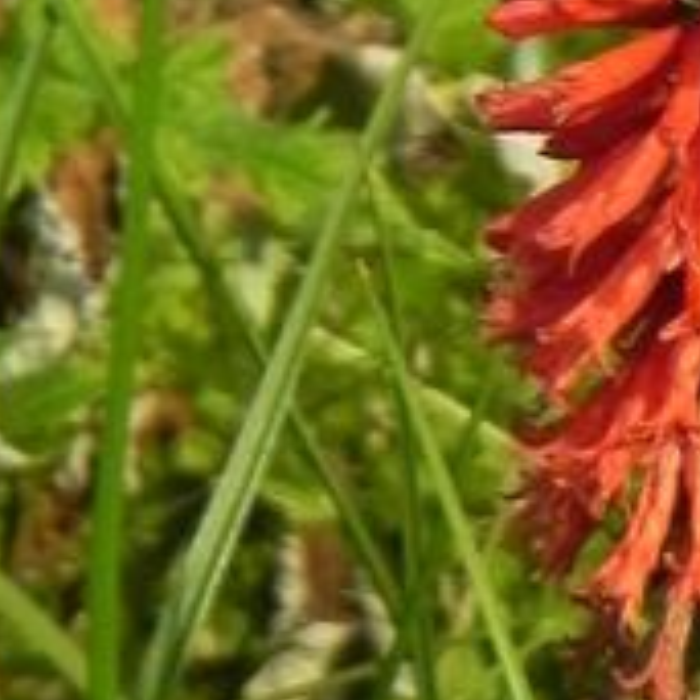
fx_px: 12194
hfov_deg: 3.3
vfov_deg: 3.3
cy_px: 1240
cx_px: 978
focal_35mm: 533
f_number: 5
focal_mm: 23
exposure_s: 1/640
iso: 160
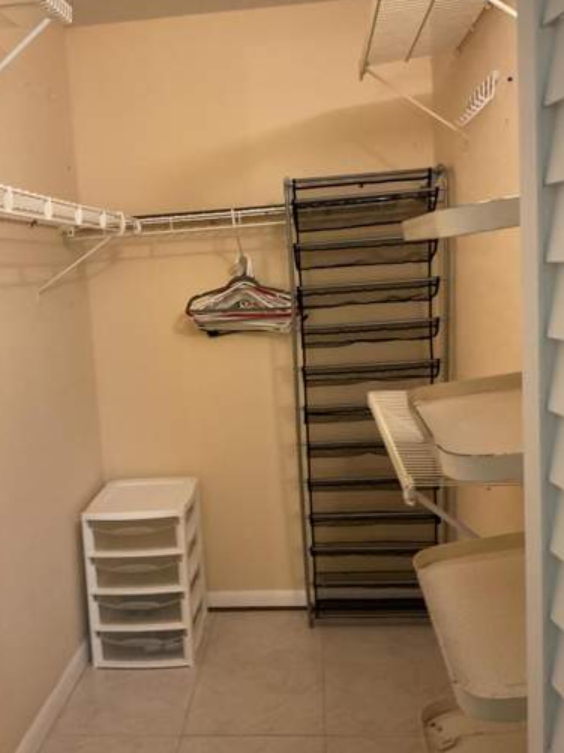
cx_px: 219
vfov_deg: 50.2
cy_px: 370
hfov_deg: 38.4
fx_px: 804
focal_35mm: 37
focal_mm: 3
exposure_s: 1/60
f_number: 1.8
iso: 200
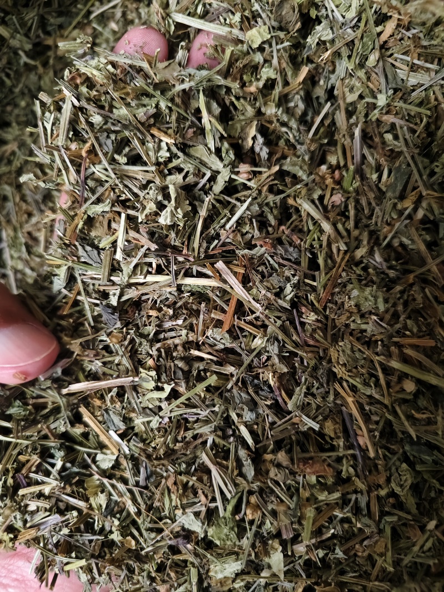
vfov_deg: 73.9
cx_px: 222
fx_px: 393
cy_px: 296
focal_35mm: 23
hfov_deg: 58.9
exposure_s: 1/205
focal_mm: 5.56
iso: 6453
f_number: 1.88
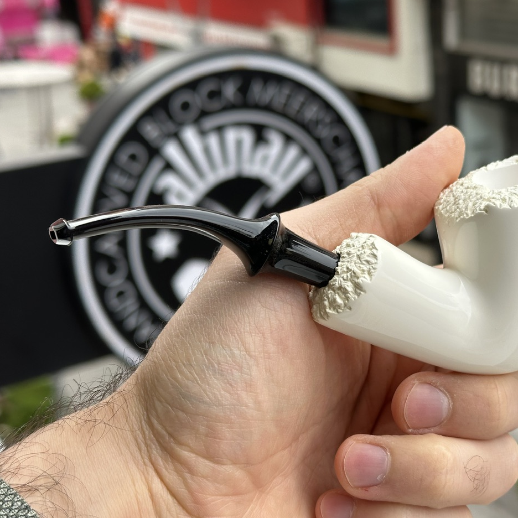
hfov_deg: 29.4
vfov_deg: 29.6
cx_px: 333
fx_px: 982
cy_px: 253
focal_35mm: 58
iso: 64
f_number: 1.78
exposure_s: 1/1095
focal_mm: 6.86
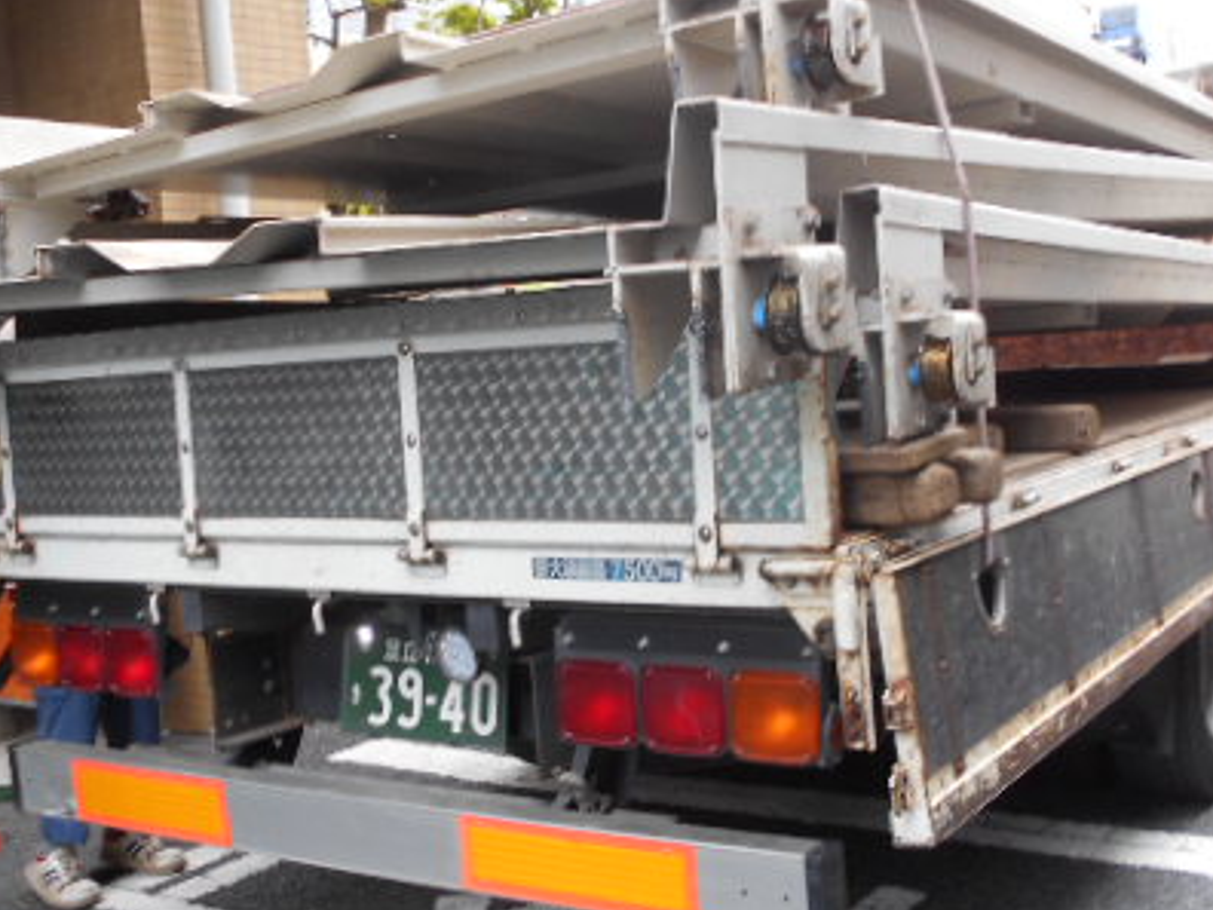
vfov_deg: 34.3
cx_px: 625
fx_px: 1472
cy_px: 484
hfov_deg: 44.8
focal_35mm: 42
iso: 80
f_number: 3.2
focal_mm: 4.6
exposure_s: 1/30
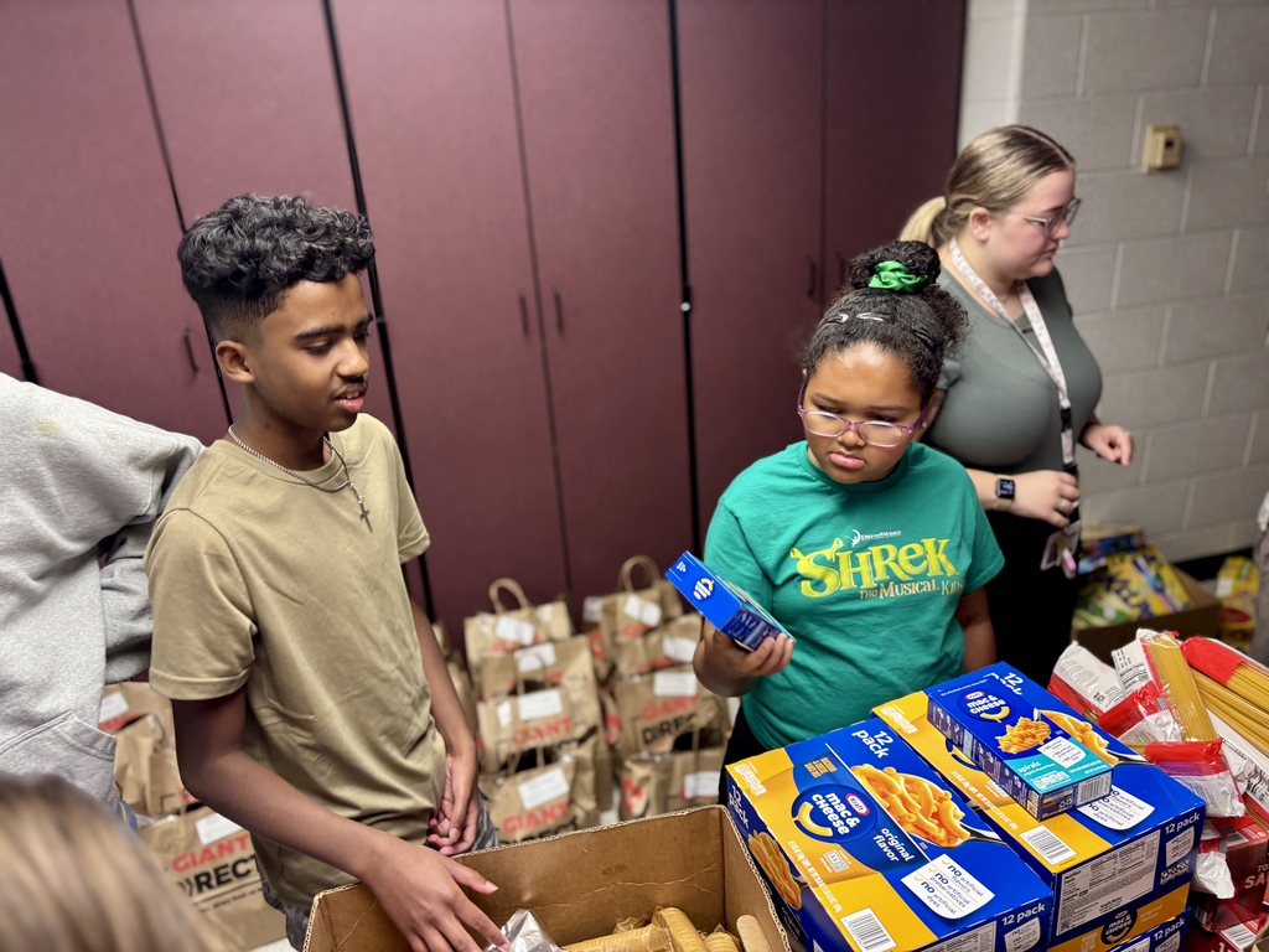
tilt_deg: -23.6
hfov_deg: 67.3
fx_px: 953
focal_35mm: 26
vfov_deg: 53.1
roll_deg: +3.6
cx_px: 634
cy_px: 476
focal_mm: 5.96
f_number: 1.6
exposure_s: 1/60
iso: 160
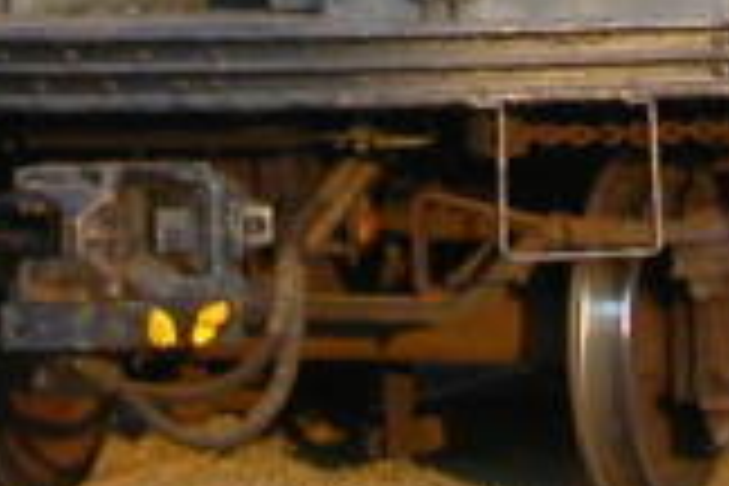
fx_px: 6662
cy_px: -245
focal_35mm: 329
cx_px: 576
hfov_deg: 6.3
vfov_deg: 4.2
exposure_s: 1/106
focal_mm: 11.1
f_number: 3.8
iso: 100
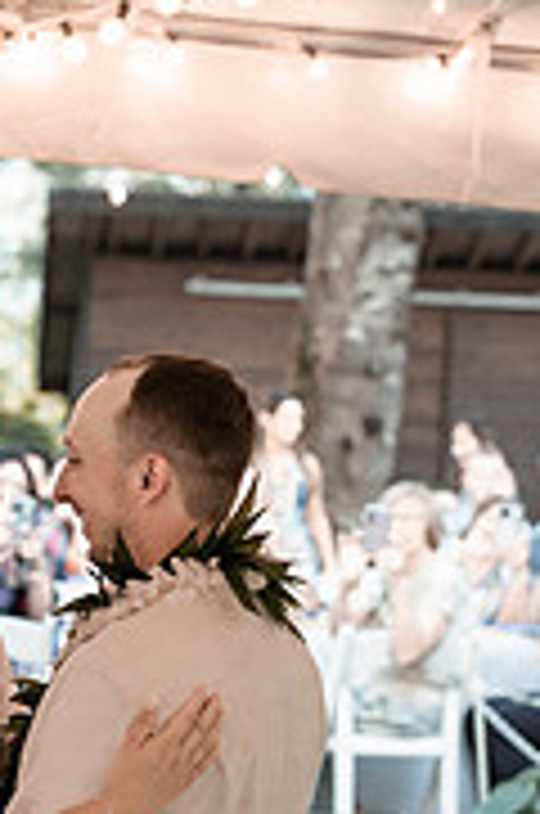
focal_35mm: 127
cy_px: 468
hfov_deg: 10.7
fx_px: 2868
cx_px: 68
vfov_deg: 16.2
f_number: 2.8
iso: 1600
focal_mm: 51
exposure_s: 1/400
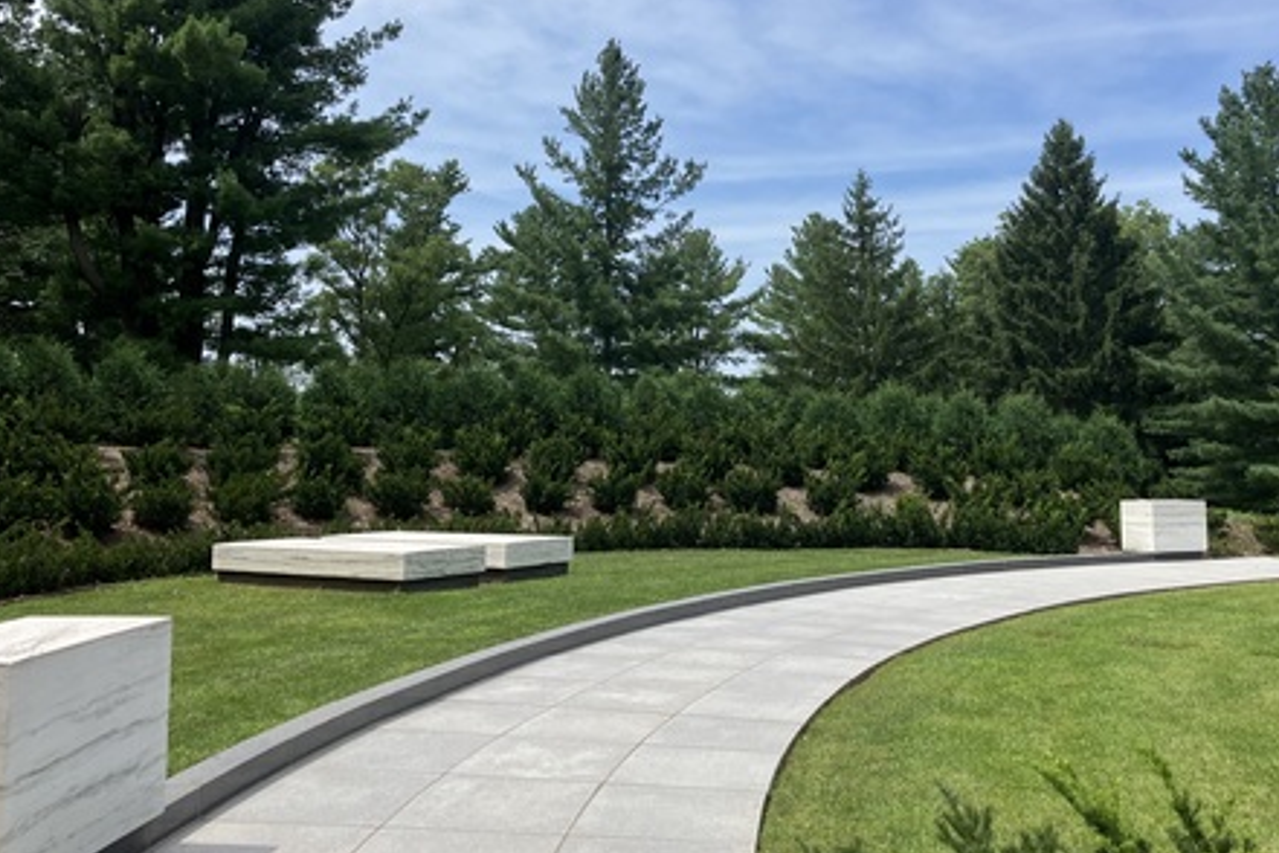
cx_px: 679
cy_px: 310
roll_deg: +0.9
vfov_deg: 35.7
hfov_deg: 51.9
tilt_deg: +8.0
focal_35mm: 37
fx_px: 1314
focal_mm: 3.99
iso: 32
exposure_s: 1/2024
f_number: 1.8
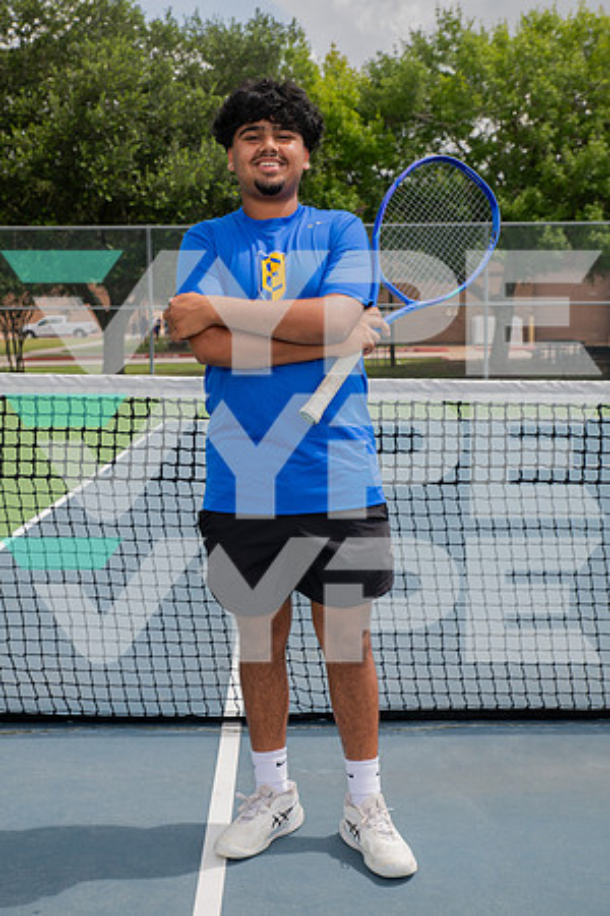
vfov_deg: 41.1
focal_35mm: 48
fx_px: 1220
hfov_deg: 28.1
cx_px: 305
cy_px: 458
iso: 100
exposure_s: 1/320
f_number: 7.1
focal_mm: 48
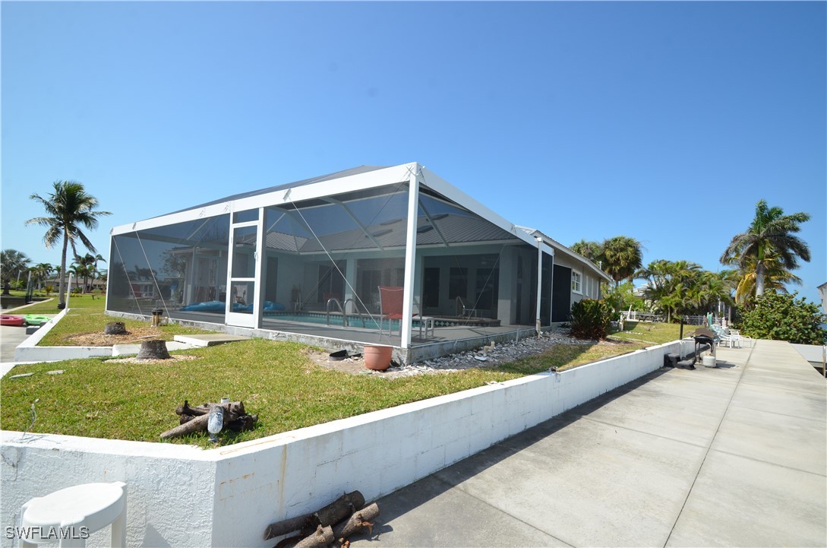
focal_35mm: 15
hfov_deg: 100.5
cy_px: 274
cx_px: 414
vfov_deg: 77.1
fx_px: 344
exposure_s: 1/400
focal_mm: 10
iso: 250
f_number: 10
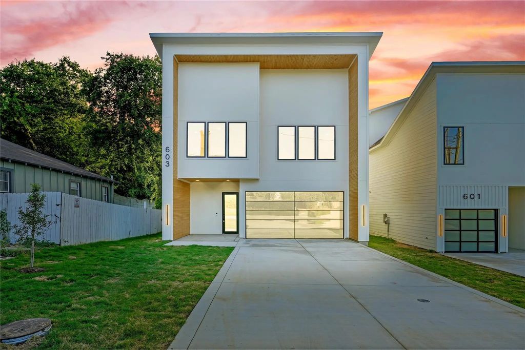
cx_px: 262
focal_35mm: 16
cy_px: 175
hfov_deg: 95.0
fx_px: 241
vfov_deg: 72.1
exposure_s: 1/40
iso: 125
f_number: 5.6
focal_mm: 11
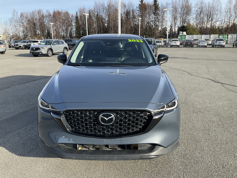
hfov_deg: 61.7
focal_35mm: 29
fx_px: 199
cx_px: 118
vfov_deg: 48.2
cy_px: 89
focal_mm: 3
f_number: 1.8
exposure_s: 1/635
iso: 25
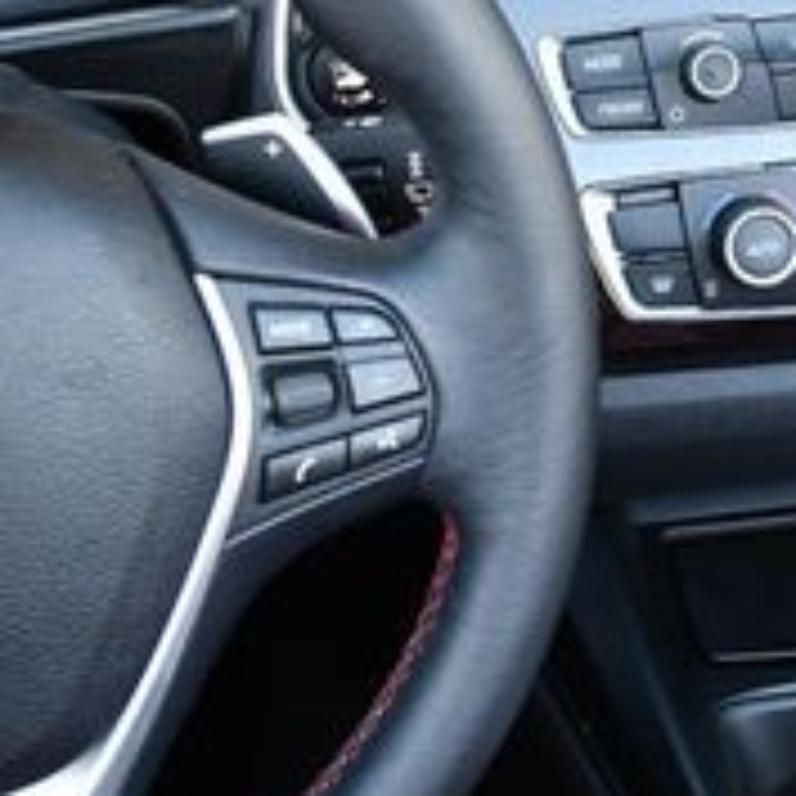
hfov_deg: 12.7
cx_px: 863
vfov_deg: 12.8
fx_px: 3512
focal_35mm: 135
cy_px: 94
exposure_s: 1/200
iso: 800
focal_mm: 22
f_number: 3.8
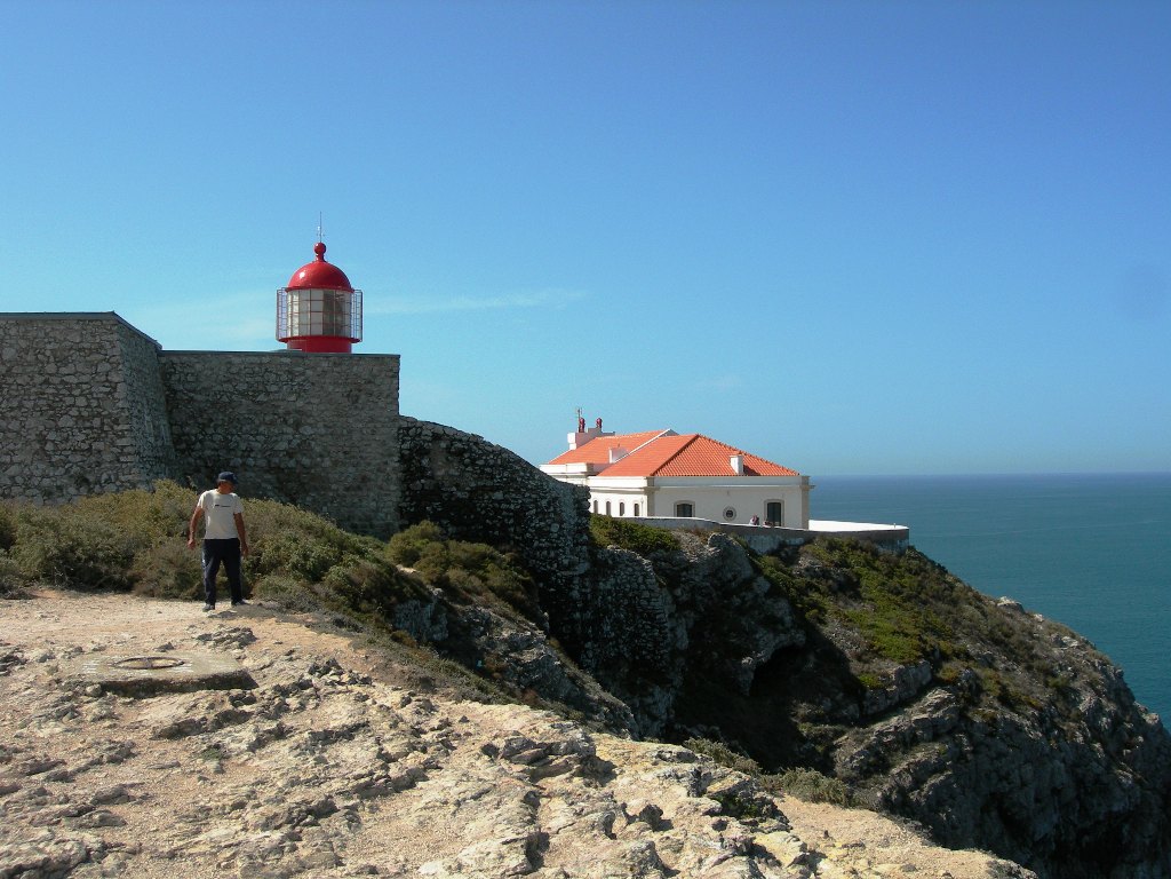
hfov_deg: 49.0
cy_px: 440
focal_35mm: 38
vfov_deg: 37.7
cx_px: 586
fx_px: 1285
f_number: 4.8
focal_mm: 7.8
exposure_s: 1/930
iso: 50
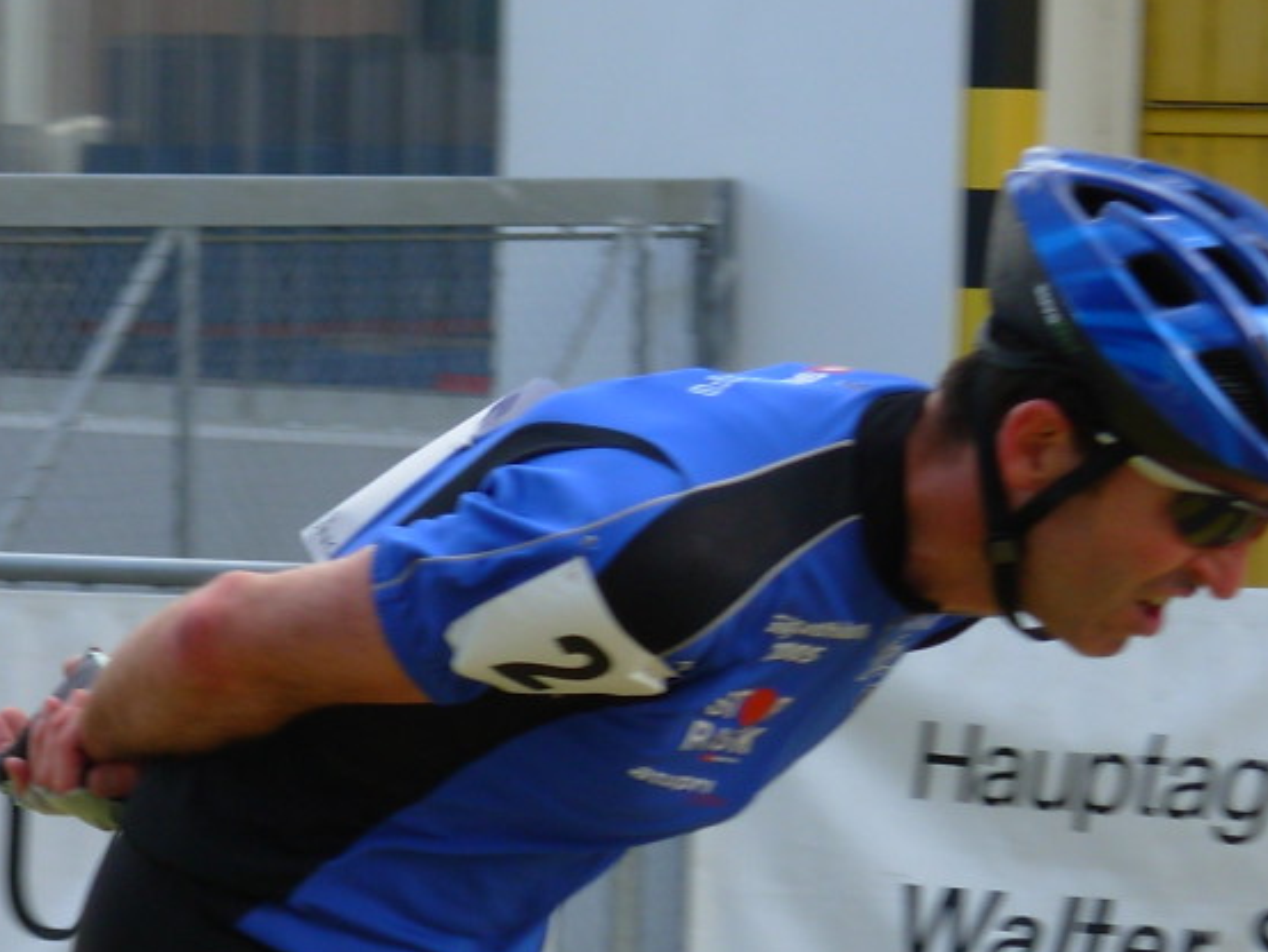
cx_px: 341
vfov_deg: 7.2
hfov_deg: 9.5
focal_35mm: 207
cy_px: 597
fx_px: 7586
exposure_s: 1/287
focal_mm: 18.6
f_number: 4.2
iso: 50
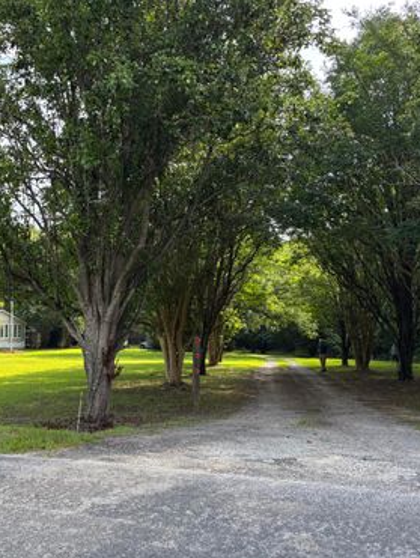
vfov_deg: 52.6
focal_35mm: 35
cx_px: 81
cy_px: 279
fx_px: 565
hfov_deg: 39.1
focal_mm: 5.96
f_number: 1.6
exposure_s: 1/430
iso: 50
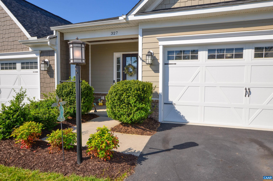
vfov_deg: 59.3
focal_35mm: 21
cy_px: 90
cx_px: 136
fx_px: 159
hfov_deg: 81.3
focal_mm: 14
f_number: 9
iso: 100
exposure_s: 1/250
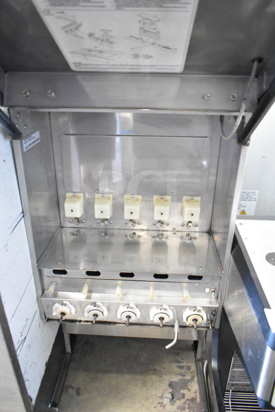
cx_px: 138
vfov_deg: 67.4
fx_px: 309
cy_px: 206
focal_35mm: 27
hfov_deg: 48.0
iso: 8000
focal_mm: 18
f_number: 3.5
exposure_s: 1/30
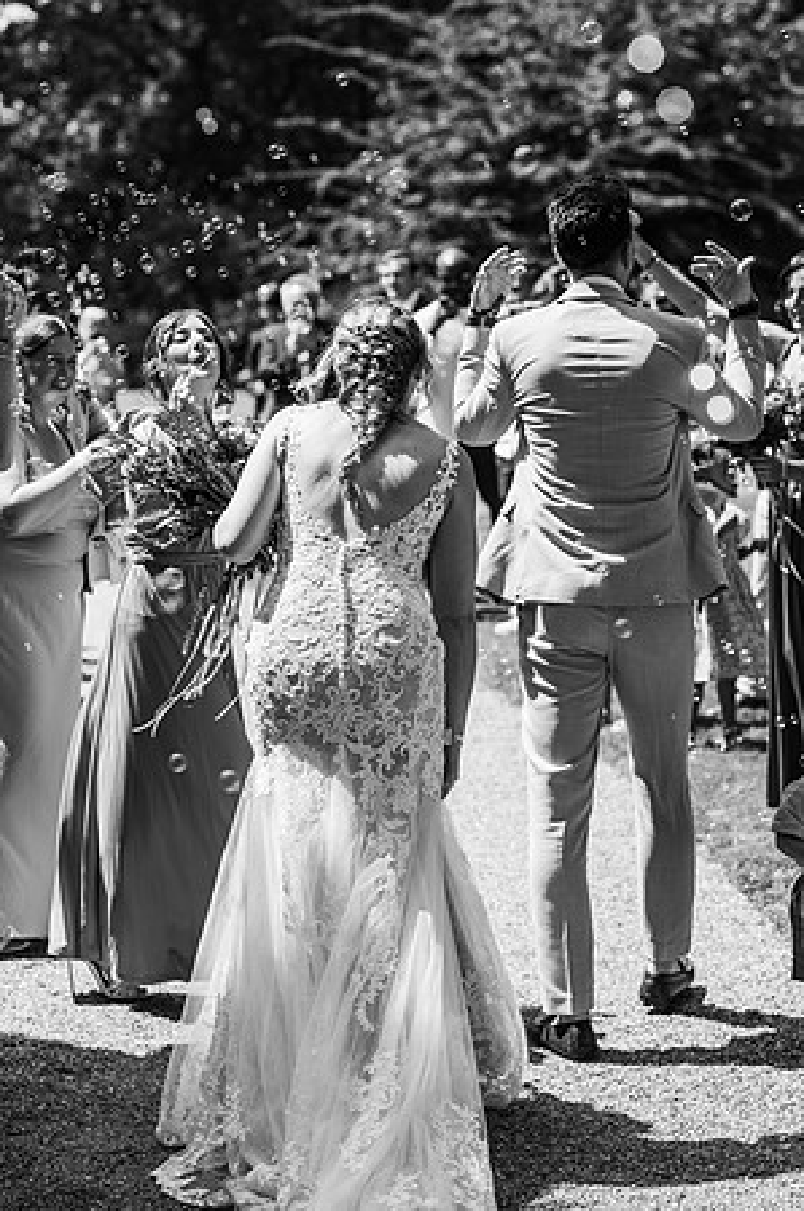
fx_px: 2854
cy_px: 606
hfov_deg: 16.0
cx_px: 402
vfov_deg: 23.9
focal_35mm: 85
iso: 100
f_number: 4
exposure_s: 1/1000
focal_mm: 85
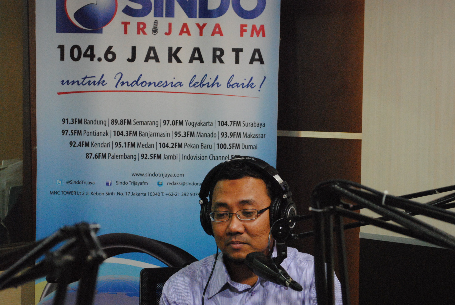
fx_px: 950
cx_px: 228
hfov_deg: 26.9
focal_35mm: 75
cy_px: 152
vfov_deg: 18.3
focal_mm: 50
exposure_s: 1/8
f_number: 5.6
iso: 1600
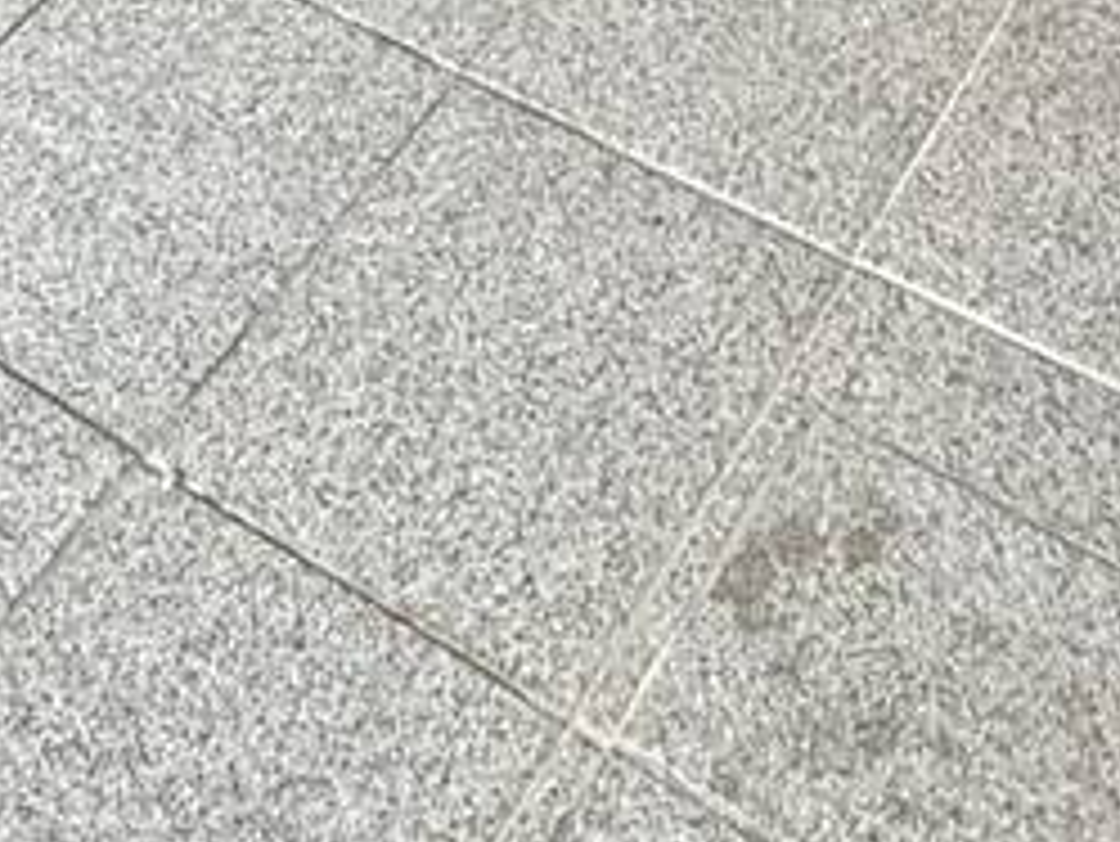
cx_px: 778
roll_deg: +2.4
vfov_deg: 12.0
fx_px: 2622
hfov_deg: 24.0
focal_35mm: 81
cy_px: -1504
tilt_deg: -9.1
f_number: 2.2
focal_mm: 2.22
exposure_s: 1/99
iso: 250
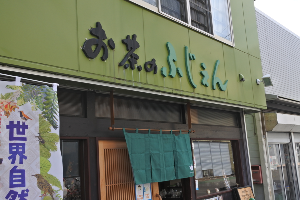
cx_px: 150
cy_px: 100
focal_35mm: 41
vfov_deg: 32.6
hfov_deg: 47.4
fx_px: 342
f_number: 5
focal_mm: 15.3
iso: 160
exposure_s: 1/320
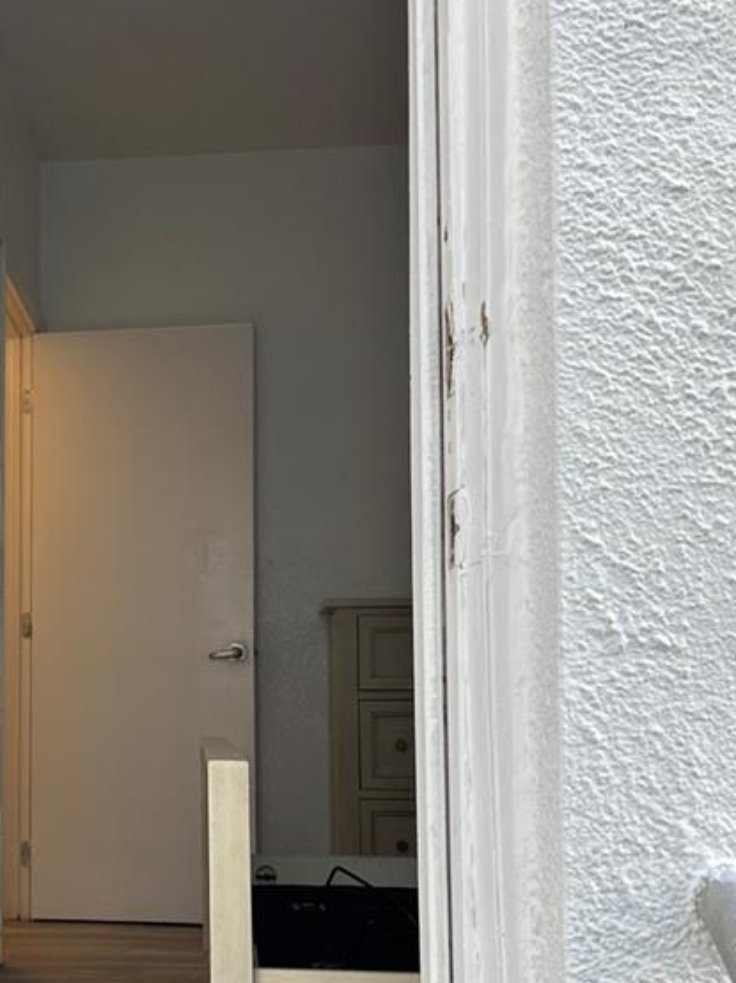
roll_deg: +0.3
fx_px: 1475
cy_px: 626
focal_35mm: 52
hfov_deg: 27.0
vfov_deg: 36.6
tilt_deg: +4.1
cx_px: 71
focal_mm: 6.86
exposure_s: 1/121
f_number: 1.78
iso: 100
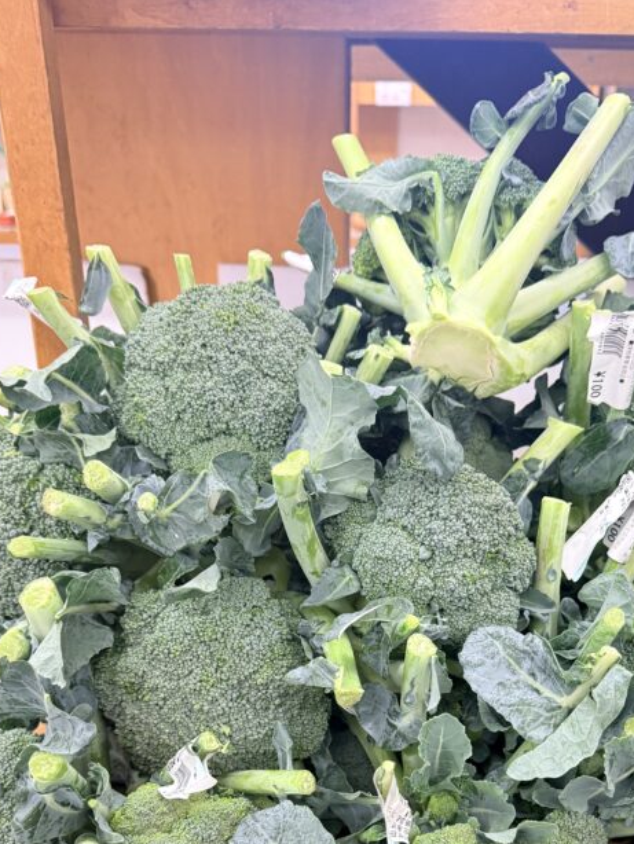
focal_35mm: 40
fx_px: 976
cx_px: 397
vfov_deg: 44.4
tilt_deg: -28.1
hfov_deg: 35.8
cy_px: 679
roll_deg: -1.7
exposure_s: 1/50
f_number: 1.78
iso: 320
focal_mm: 6.76
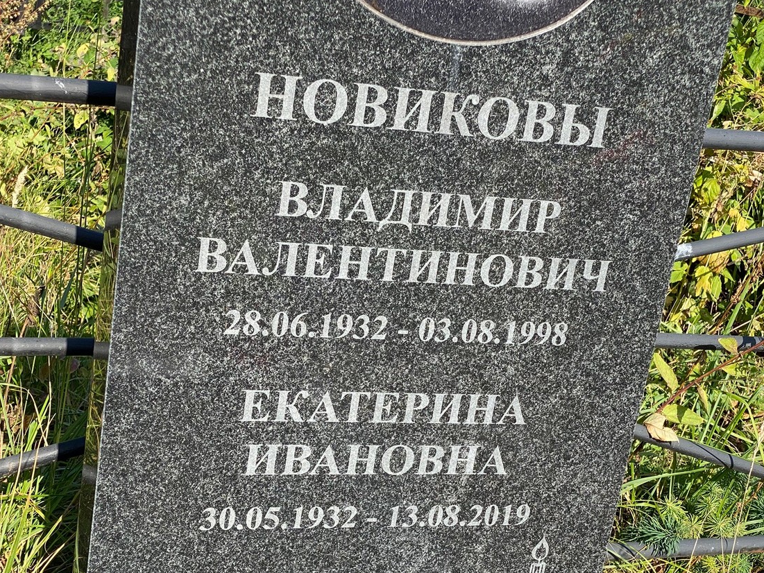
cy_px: 370
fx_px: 1501
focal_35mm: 68
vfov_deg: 21.6
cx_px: 436
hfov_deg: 28.5
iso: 20
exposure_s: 1/470
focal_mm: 6
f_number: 2
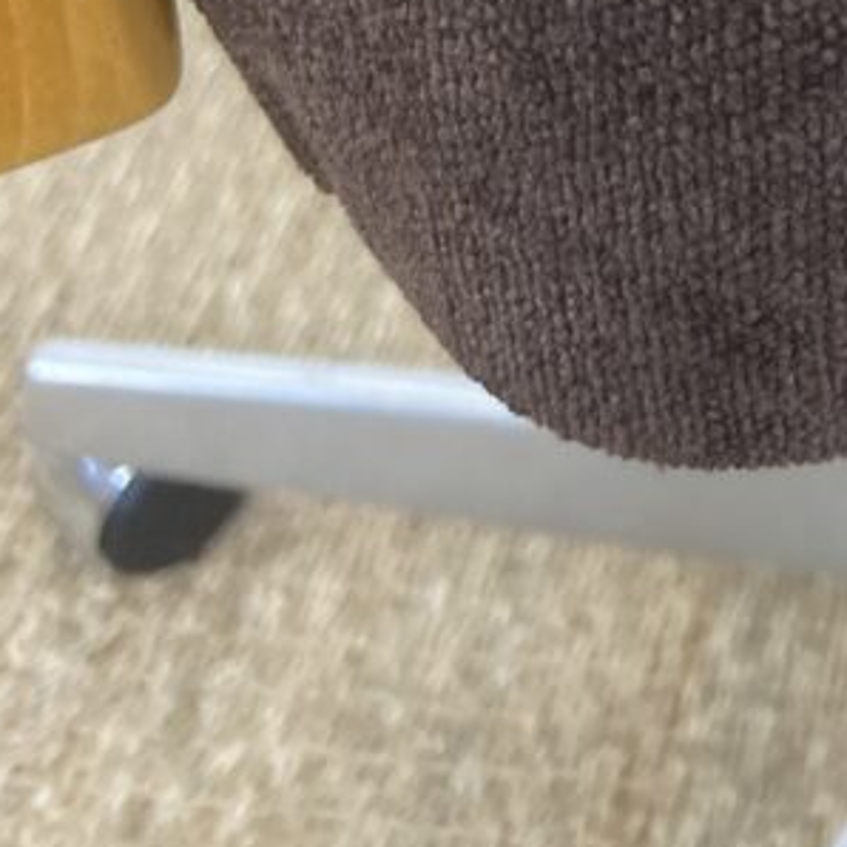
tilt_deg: -26.5
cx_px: 1032
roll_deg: -2.8
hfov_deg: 19.2
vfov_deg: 17.3
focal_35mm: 85
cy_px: -588
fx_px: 2353
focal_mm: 3.99
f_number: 1.8
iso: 80
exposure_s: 1/100
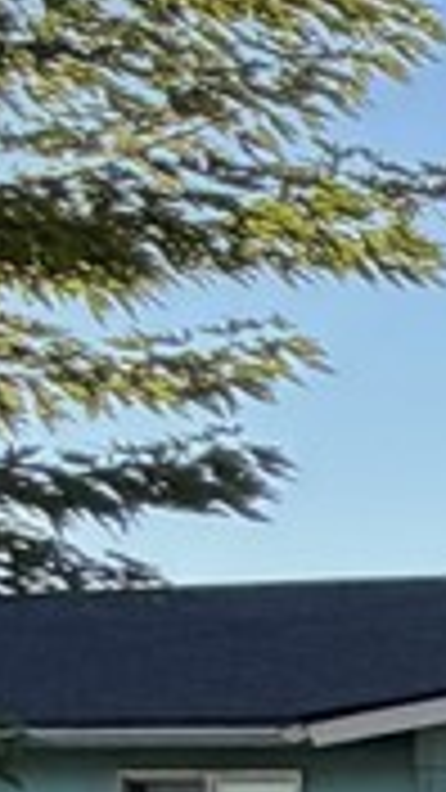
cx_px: 3072
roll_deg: -1.9
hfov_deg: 4.5
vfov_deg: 14.5
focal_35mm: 139
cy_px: 1156
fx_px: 2922
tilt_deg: -4.6
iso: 40
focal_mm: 2.22
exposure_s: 1/770
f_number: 2.2
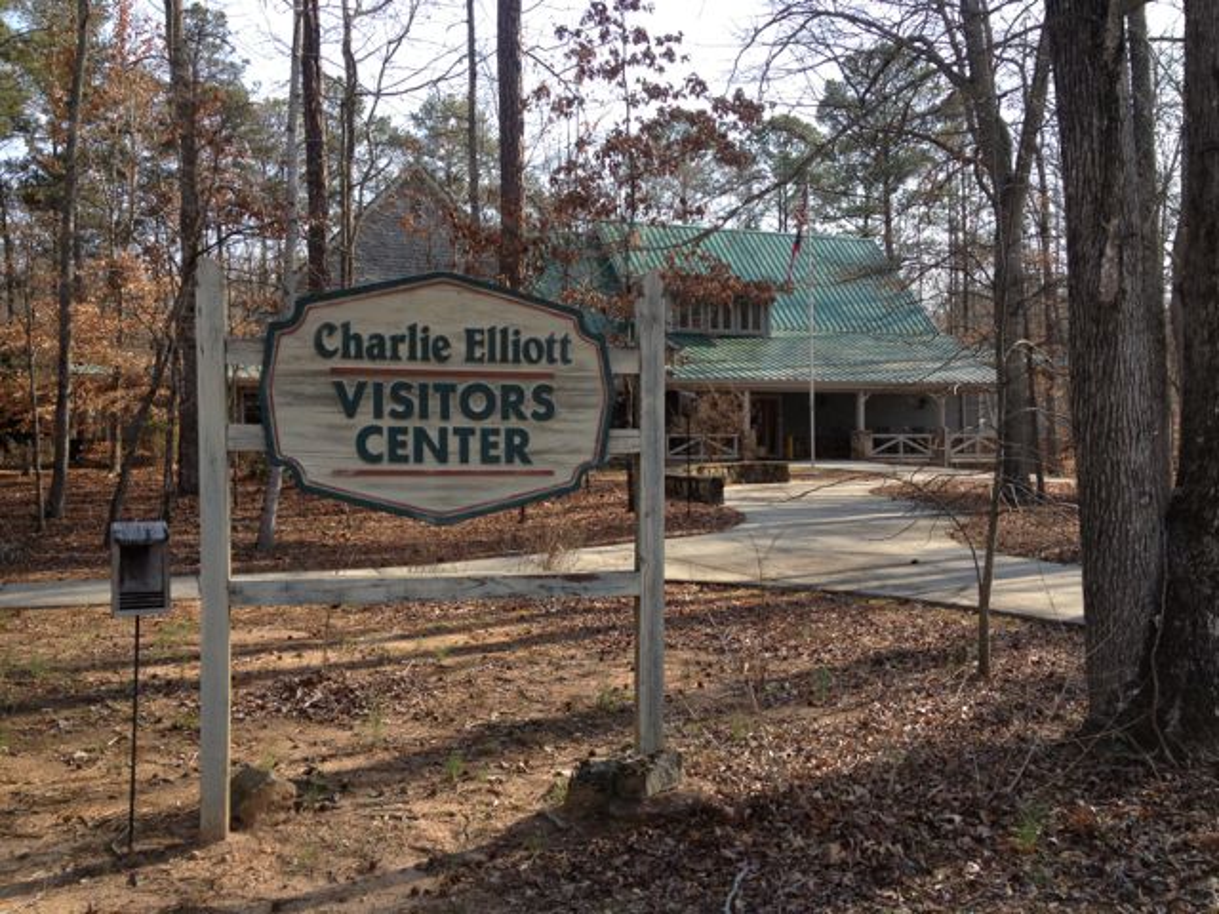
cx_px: 610
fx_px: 1233
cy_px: 457
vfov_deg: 40.7
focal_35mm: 35
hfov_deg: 52.6
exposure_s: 1/488
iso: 50
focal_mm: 4.28
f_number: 2.4
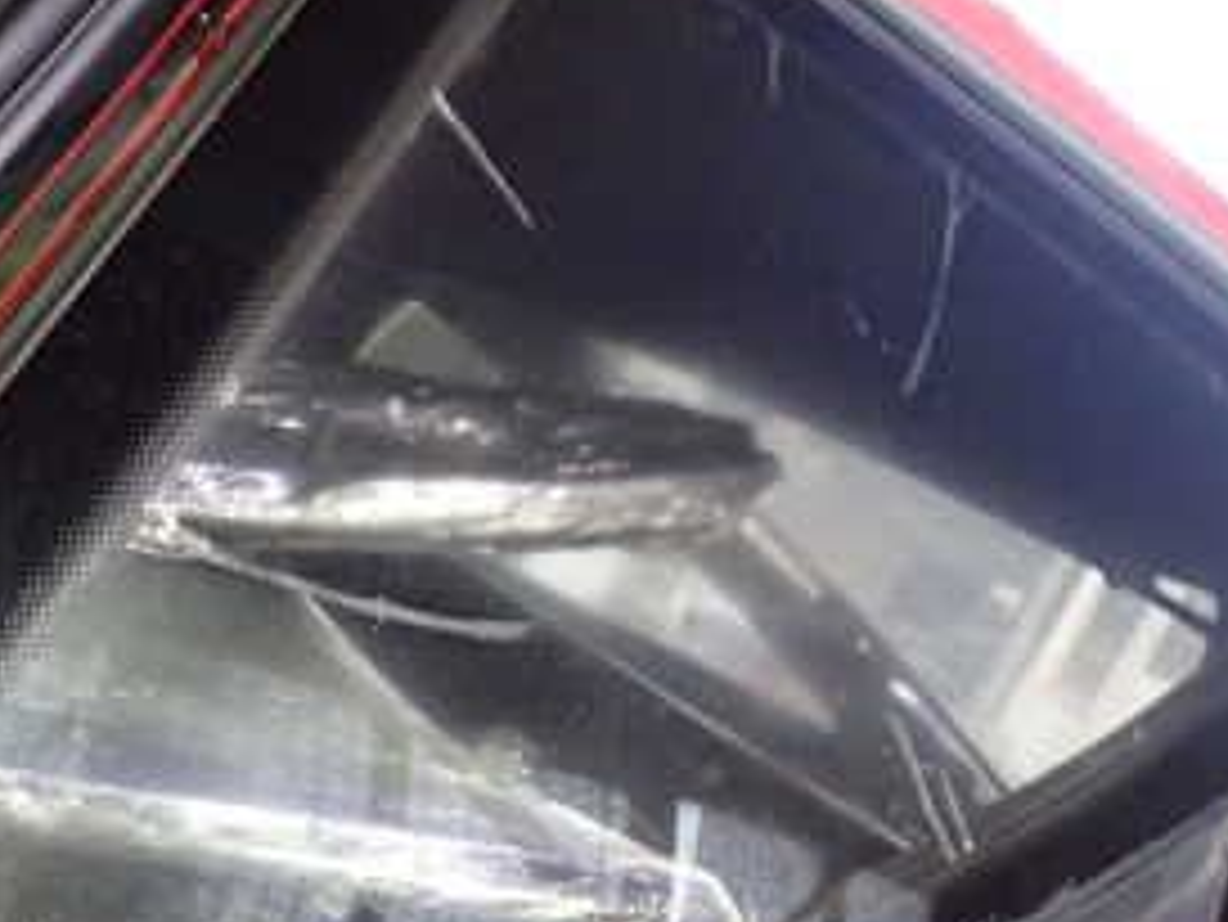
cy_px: 558
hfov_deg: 28.8
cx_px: 252
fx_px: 2342
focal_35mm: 66
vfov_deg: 22.2
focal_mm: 5.4
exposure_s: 1/30
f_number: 2.3
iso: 500
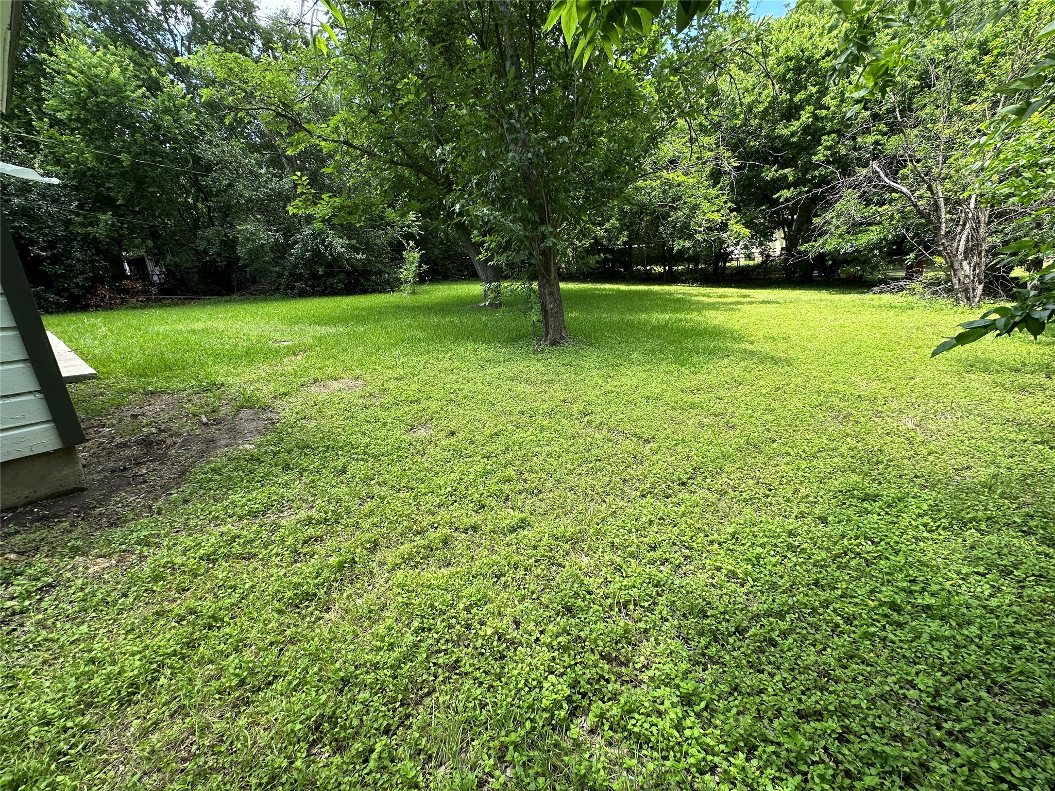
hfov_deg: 102.1
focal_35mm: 14
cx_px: 528
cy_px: 396
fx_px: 427
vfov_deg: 85.7
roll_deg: +0.1
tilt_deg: -17.6
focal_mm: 2.22
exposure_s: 1/511
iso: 40
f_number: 2.2
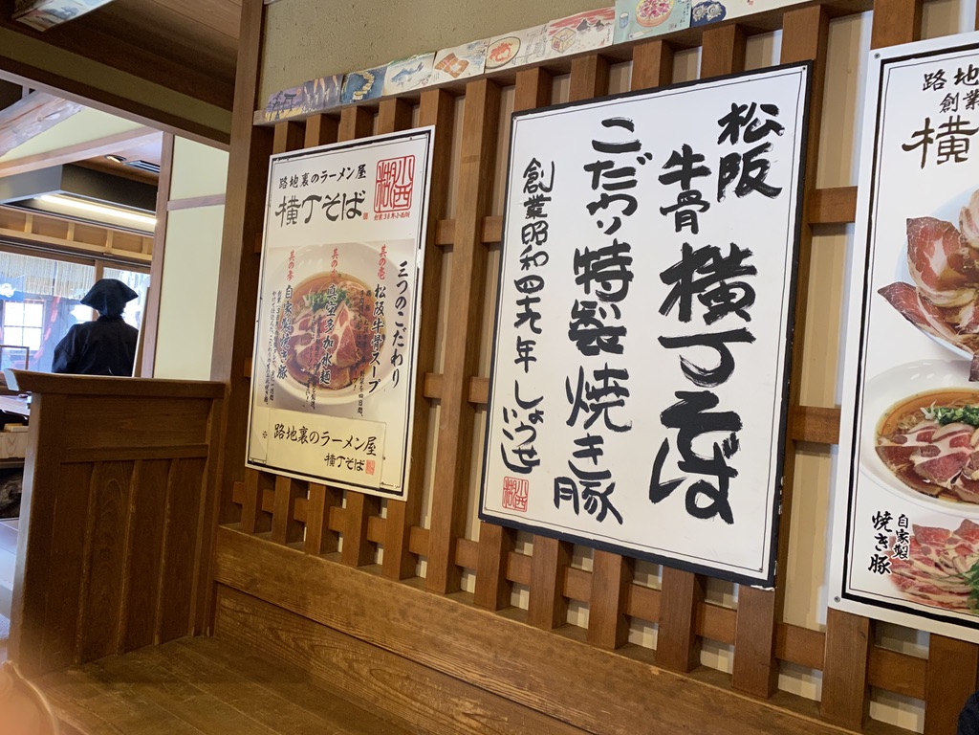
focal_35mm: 26
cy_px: 368
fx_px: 735
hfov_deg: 67.3
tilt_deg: +0.1
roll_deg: -5.3
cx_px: 490
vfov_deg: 53.1
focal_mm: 4.25
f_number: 1.8
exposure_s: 1/60
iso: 160
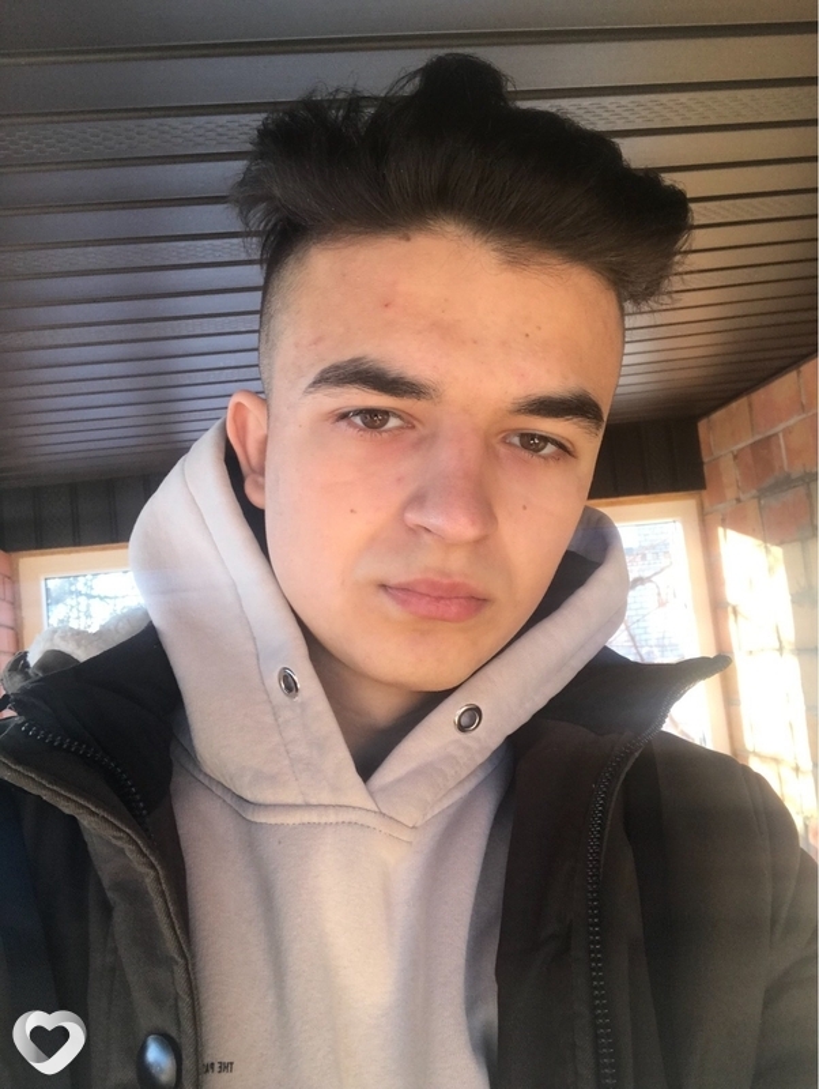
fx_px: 1007
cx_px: 410
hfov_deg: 44.2
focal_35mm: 32
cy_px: 544
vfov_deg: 56.8
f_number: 2.2
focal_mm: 2.87
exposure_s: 1/60
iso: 25
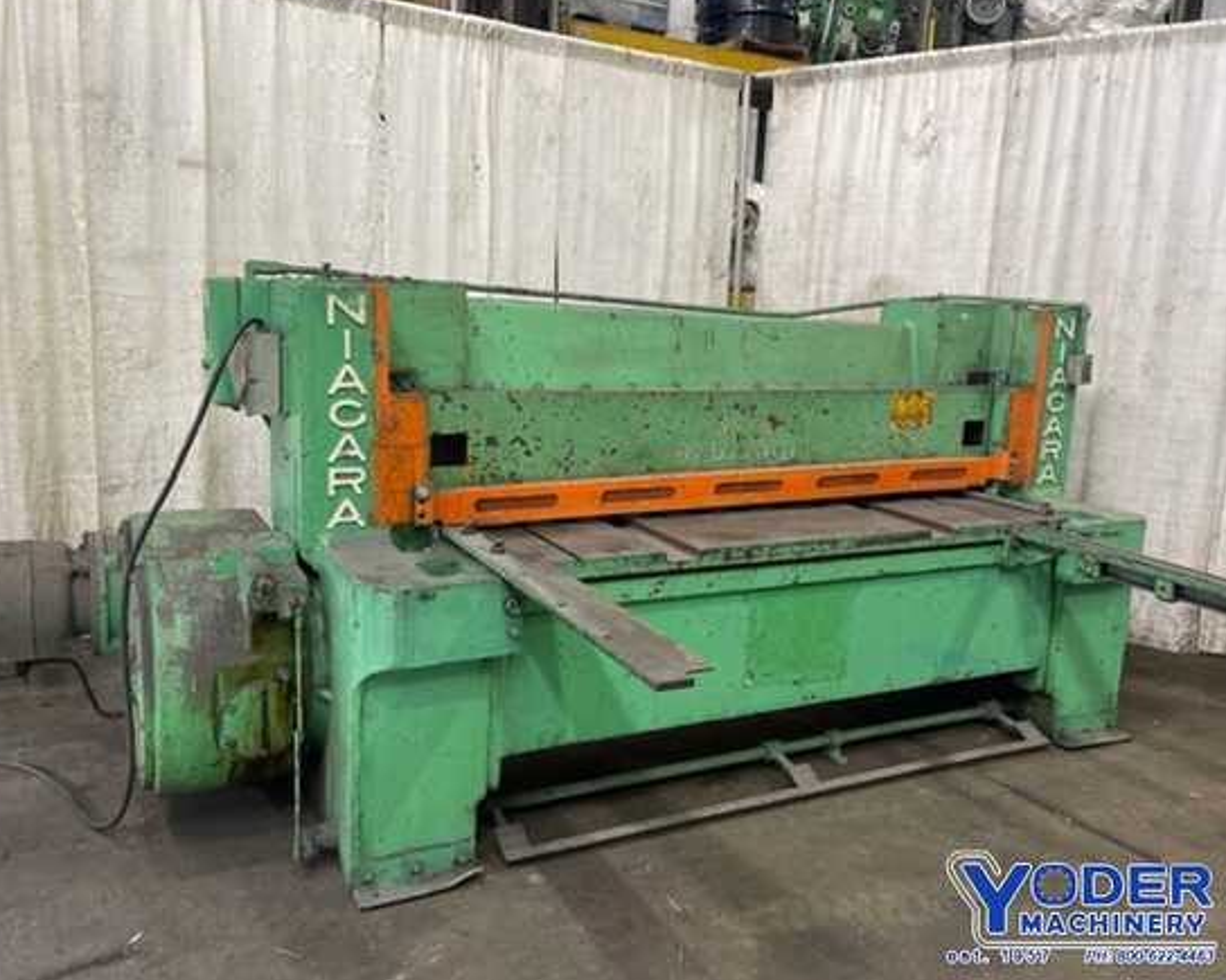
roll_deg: -2.0
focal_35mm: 28
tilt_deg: -10.1
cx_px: 568
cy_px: 478
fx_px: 1016
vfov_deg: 51.5
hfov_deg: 62.1
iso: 64
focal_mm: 5.1
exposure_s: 1/60
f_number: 1.6
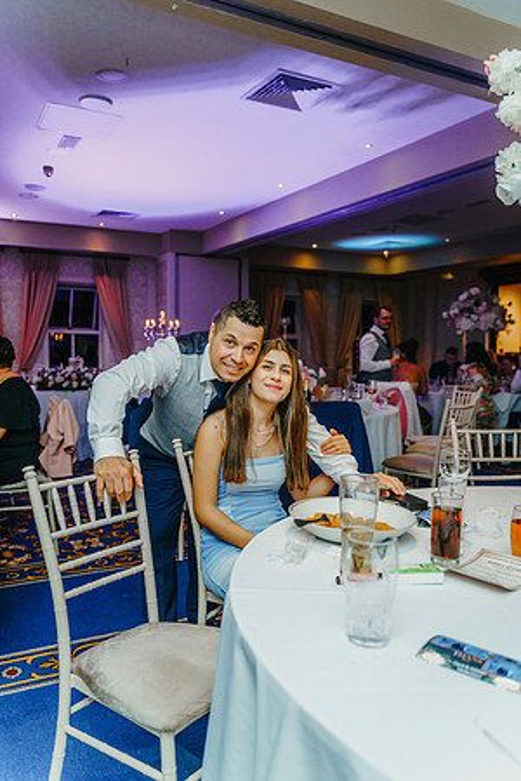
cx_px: 260
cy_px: 390
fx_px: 608
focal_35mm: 28
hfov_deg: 46.4
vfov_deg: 65.5
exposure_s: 1/200
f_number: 2.8
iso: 1600
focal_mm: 28
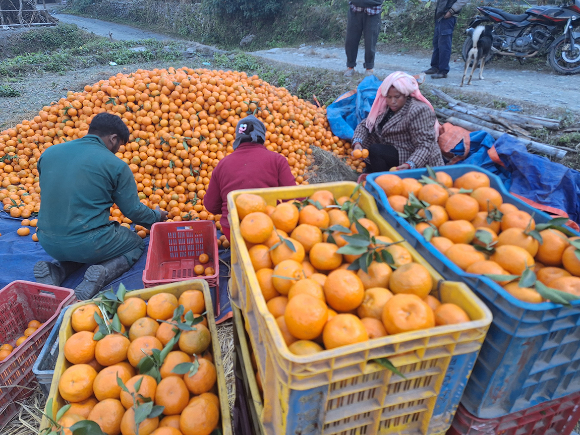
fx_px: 385
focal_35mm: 23
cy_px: 218
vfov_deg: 58.9
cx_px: 290
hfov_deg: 73.9
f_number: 1.8
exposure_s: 1/235
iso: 40
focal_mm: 5.54
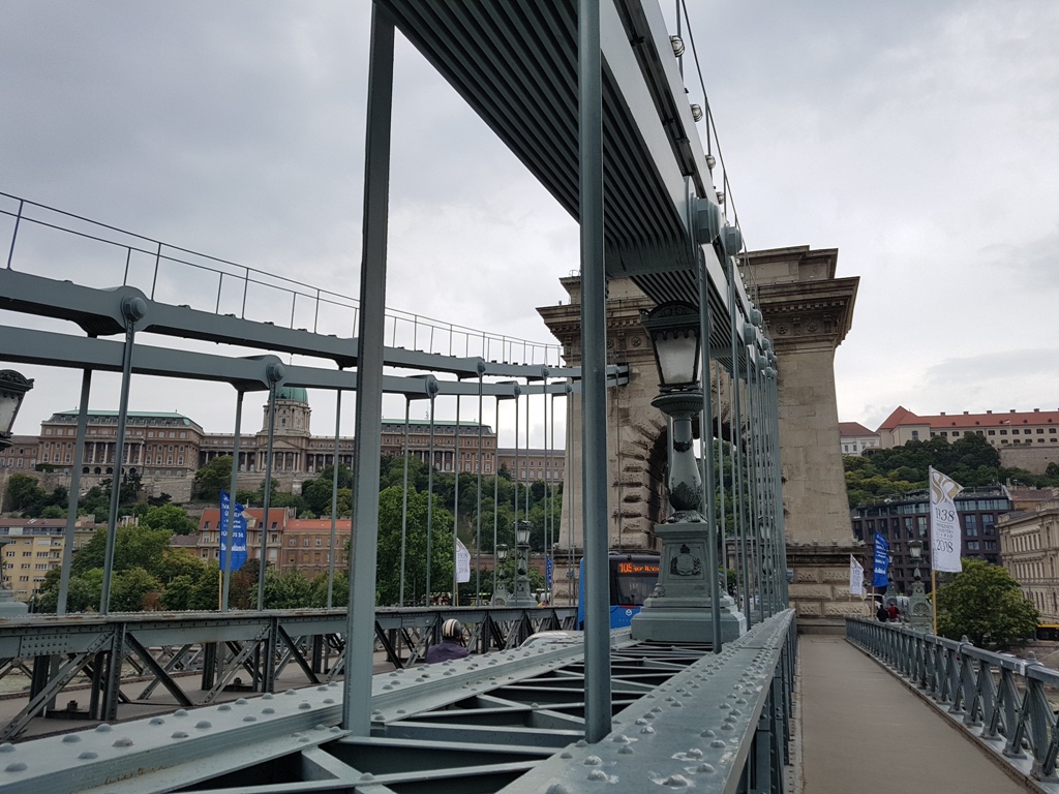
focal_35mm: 26
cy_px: 397
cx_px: 530
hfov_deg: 67.3
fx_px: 795
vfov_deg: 53.1
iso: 50
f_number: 1.7
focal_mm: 4.2
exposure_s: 1/1484
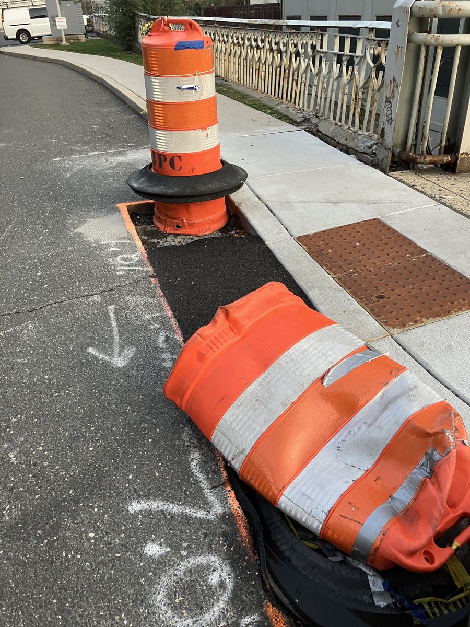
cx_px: 235
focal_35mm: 28
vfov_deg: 63.4
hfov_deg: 49.7
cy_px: 314
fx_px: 507
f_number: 1.8
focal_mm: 3.99
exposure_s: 1/95
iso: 80
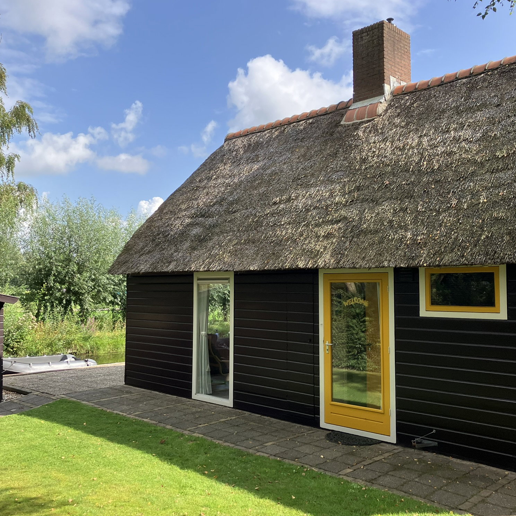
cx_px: 255
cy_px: 257
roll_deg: -0.1
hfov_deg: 48.4
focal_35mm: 34
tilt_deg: +5.4
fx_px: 573
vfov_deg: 48.5
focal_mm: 3.99
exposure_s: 1/991
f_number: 1.8
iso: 32
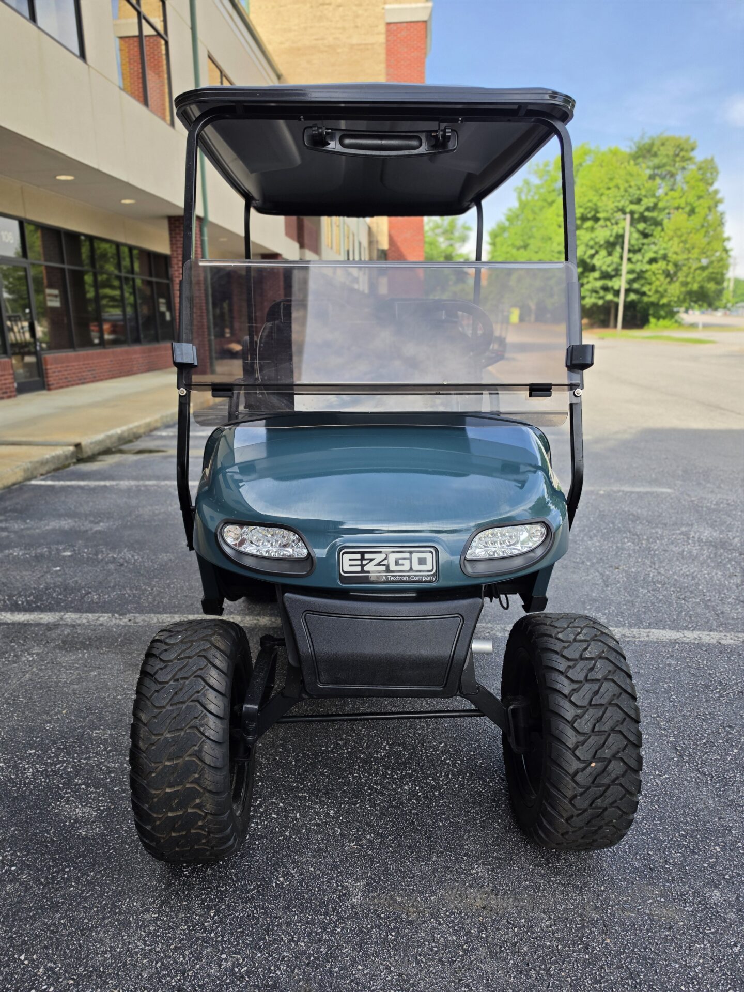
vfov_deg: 73.9
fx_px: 659
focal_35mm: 23
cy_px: 496
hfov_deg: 58.9
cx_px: 372
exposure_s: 1/2240
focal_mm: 6.5
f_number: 1.4
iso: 64
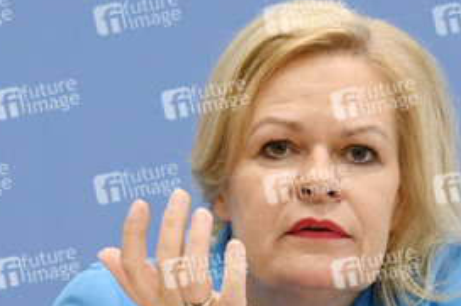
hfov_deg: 9.9
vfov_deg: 6.6
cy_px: 227
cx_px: 330
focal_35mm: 207
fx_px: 2649
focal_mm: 125
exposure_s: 1/640
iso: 5000
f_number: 6.3
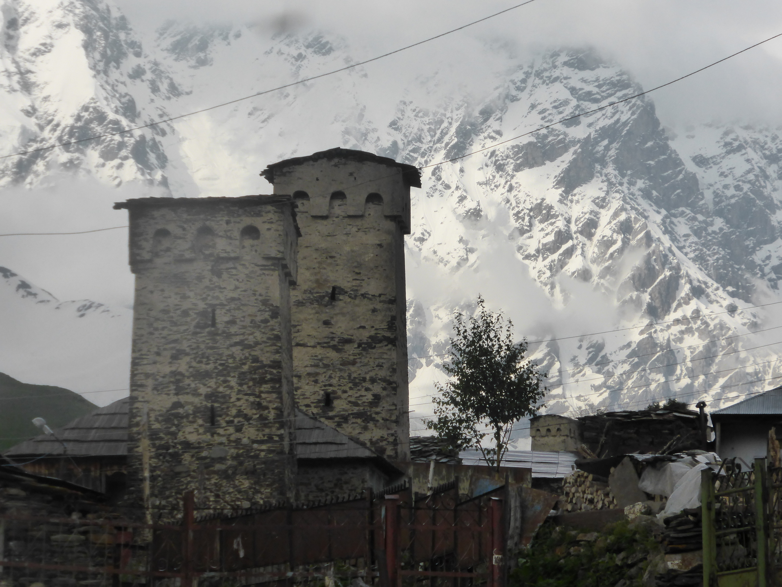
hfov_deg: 10.2
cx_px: 391
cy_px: 294
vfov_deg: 7.7
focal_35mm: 193
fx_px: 4360
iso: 200
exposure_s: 1/1000
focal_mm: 31.3
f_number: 5.4
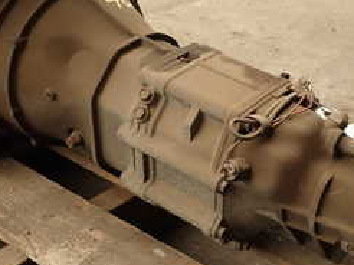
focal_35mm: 61
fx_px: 623
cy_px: 127
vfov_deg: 24.0
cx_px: 273
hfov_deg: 31.1
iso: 100
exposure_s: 1/200
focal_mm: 4.5
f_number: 2.8
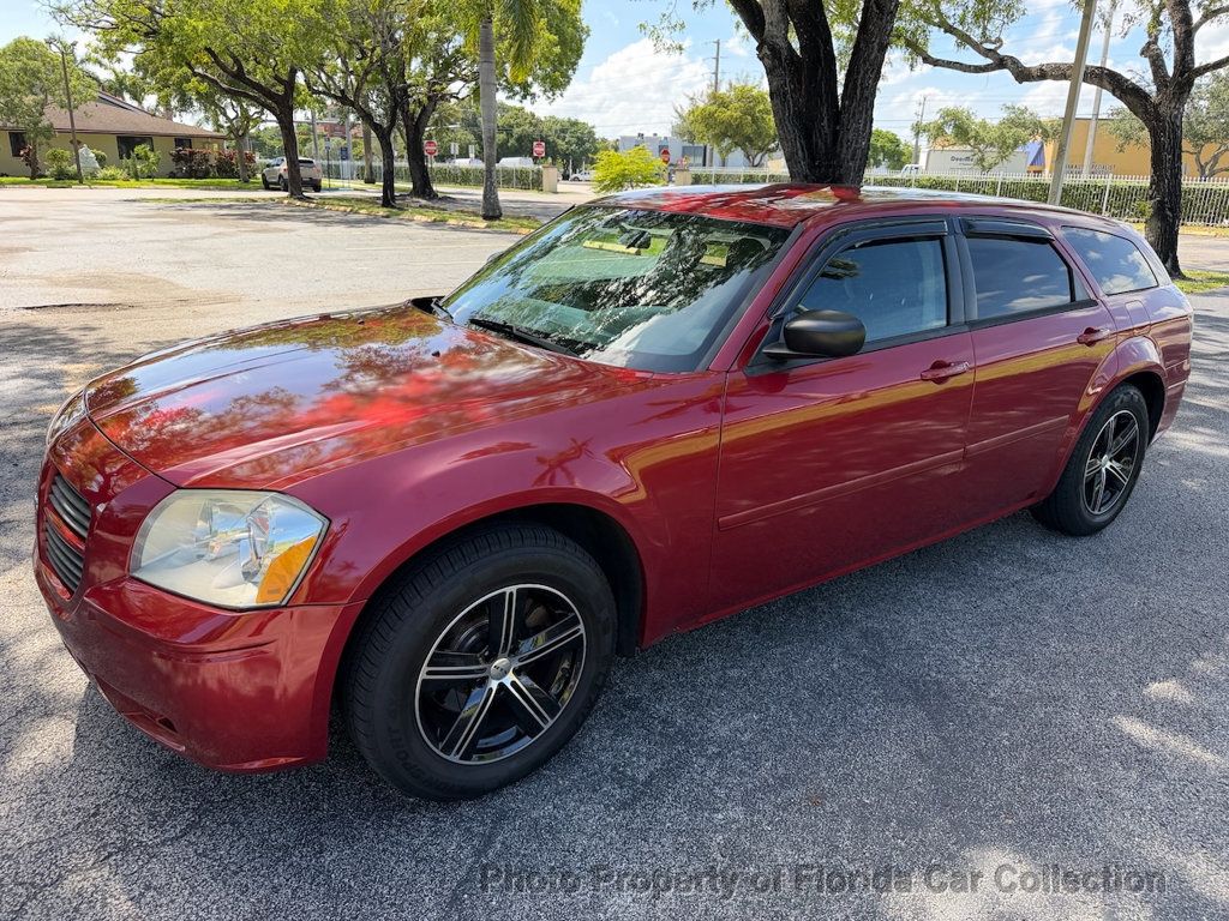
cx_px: 614
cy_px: 460
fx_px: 852
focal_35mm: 24
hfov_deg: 71.6
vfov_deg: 56.8
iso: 100
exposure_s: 1/1174
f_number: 1.78
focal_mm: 6.76
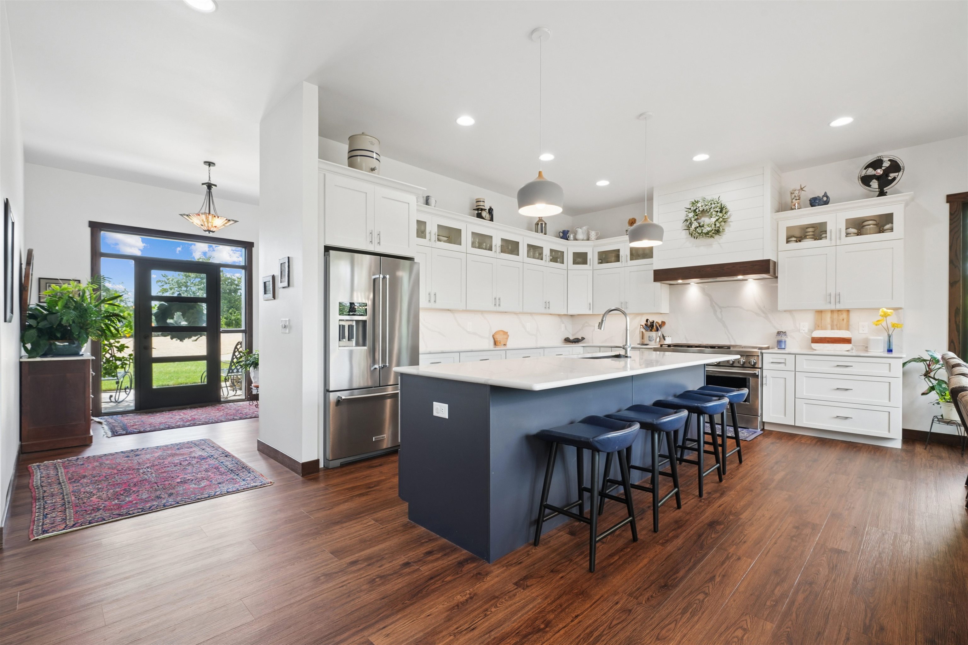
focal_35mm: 16
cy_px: 322
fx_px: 430
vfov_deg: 73.7
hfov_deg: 96.7
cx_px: 484
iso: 400
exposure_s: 1/20
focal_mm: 16
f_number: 10
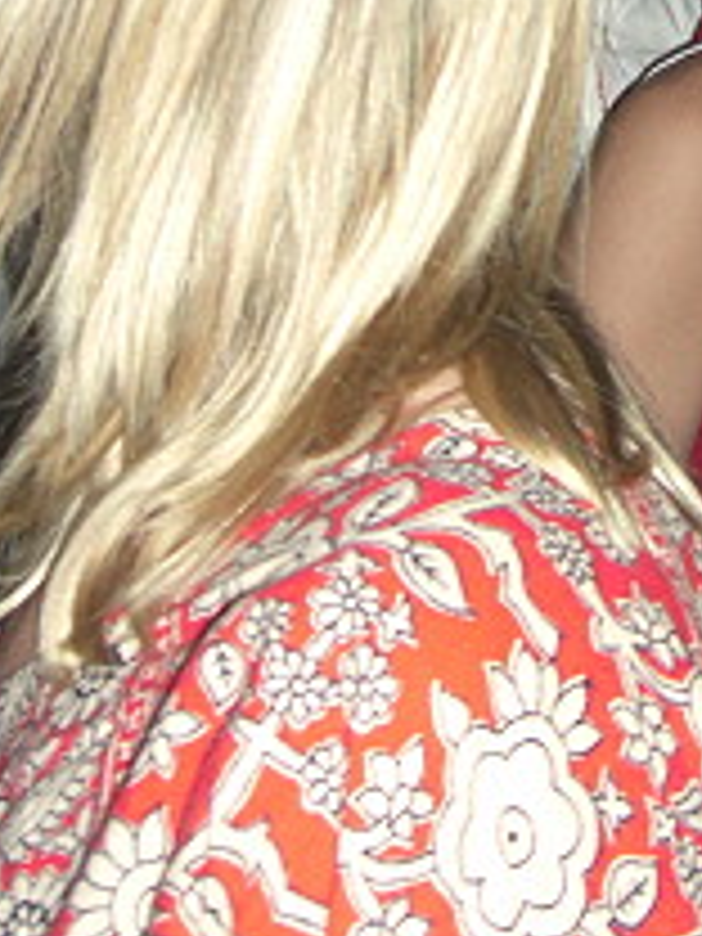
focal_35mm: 110
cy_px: -130
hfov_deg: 13.1
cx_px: 819
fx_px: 2974
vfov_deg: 17.2
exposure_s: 1/60
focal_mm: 7.9
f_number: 2.8
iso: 200
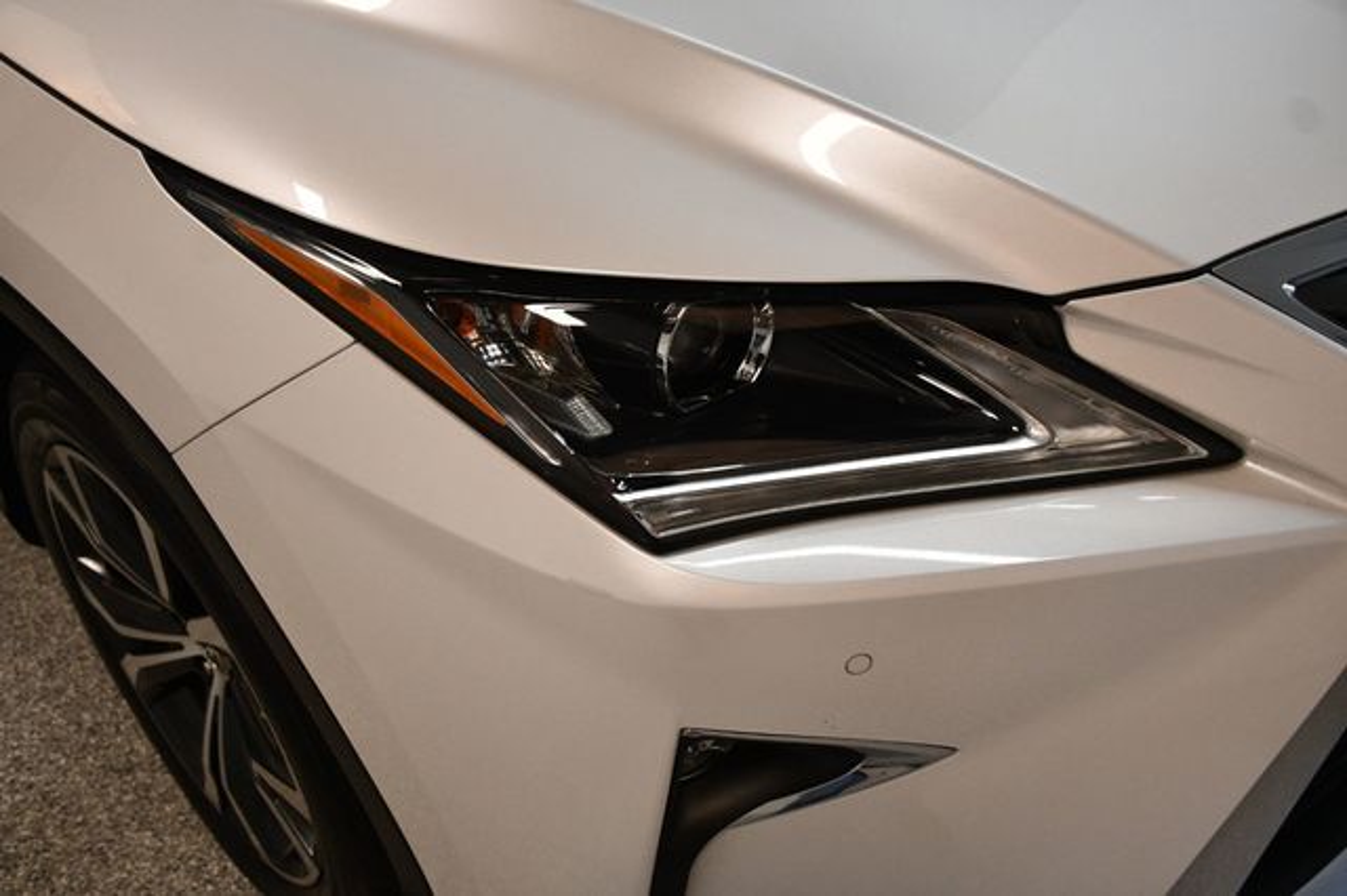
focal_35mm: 34
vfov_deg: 38.8
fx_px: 1271
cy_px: 448
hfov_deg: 55.8
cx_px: 674
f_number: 3.8
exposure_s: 1/160
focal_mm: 23
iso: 800
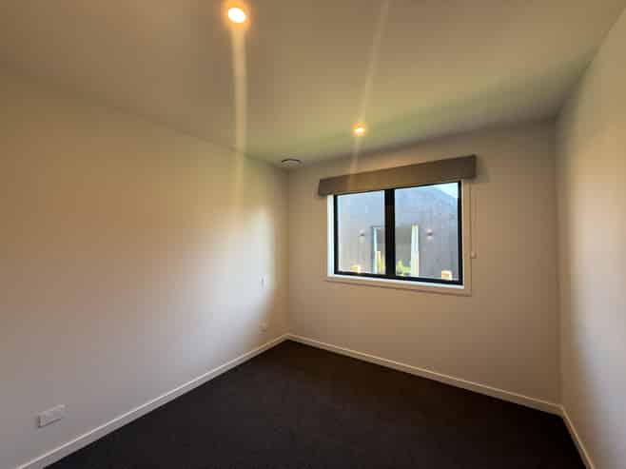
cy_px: 234
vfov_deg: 85.6
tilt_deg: +1.0
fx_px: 253
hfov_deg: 102.1
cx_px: 313
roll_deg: +0.2
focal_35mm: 14
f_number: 2.2
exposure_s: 1/100
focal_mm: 2.22
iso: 125
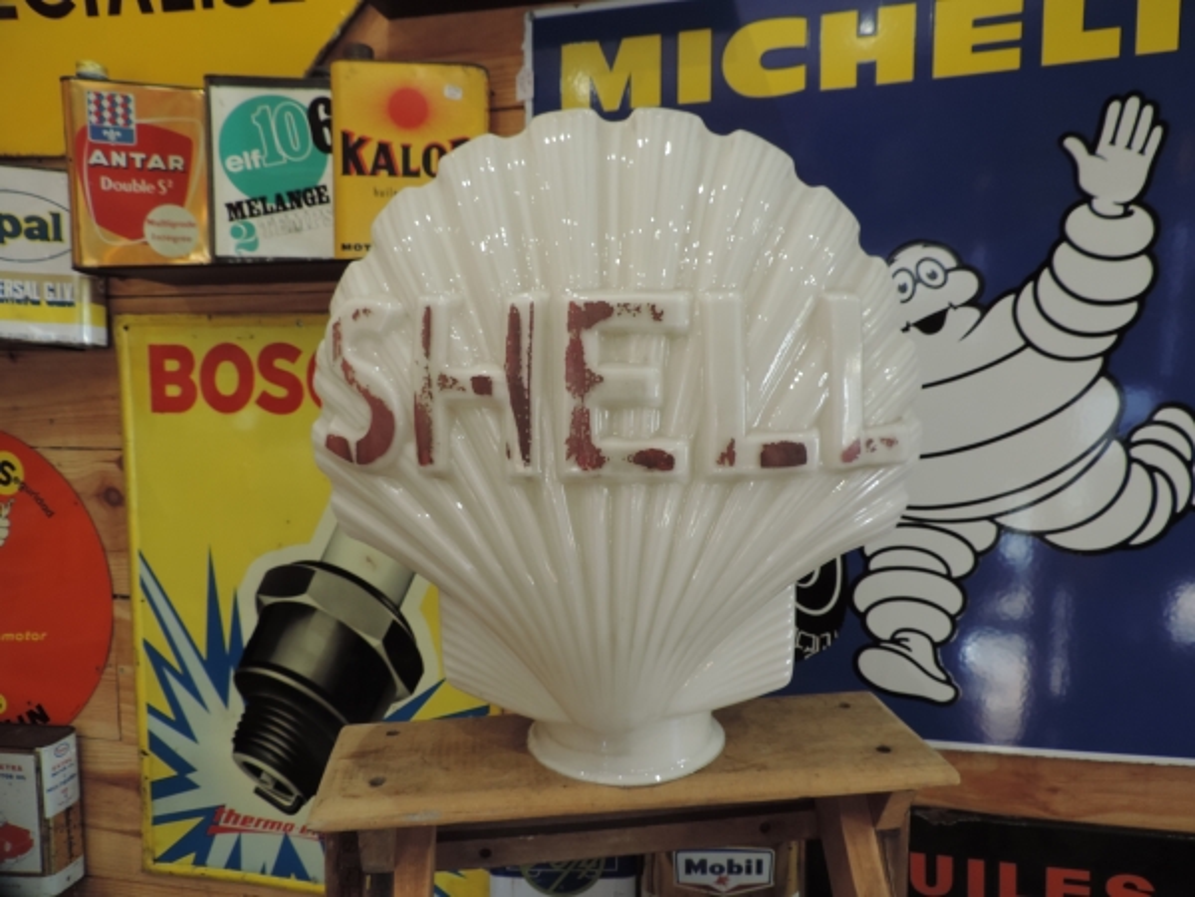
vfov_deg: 56.8
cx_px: 598
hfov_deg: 71.6
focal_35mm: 24
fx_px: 829
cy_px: 448
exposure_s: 1/30
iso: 125
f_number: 3
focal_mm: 4.3
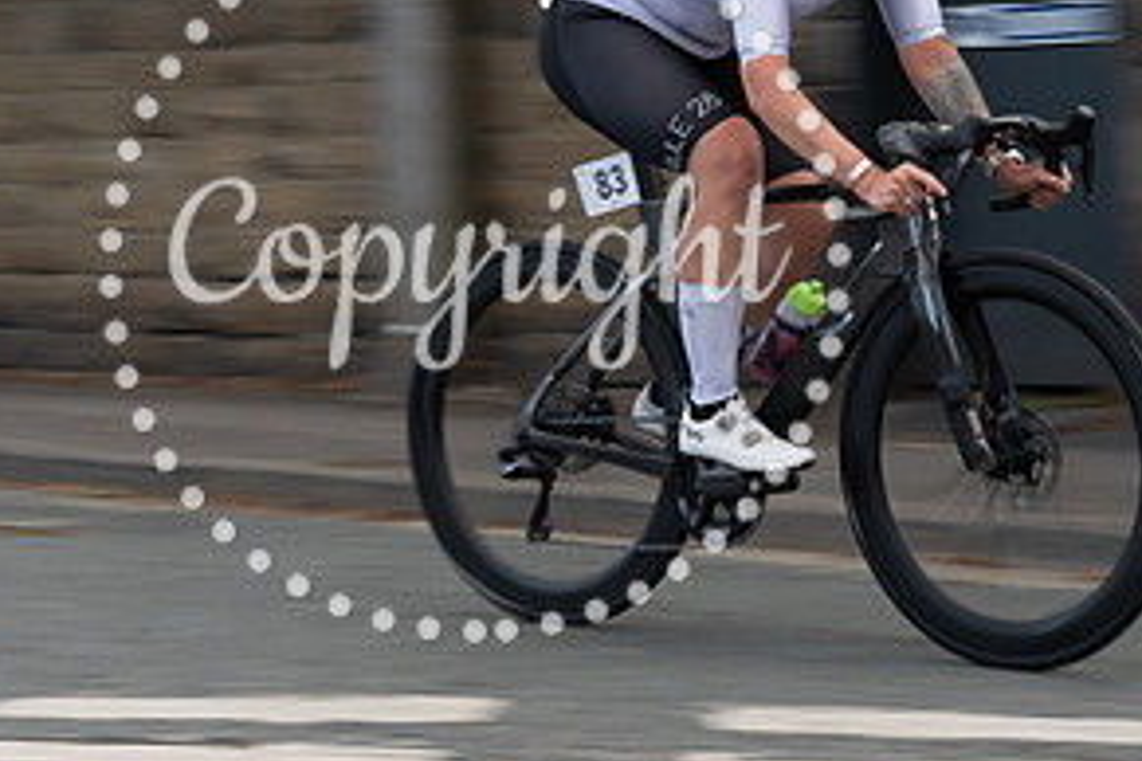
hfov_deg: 15.8
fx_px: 4092
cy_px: -83
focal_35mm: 129
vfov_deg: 10.5
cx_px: 796
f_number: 9
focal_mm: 48
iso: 1250
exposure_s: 1/160
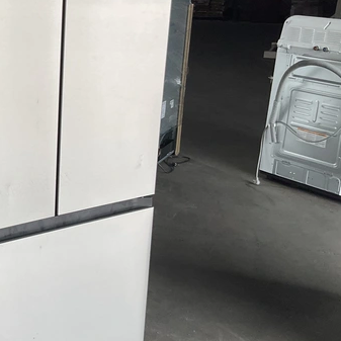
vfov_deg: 30.0
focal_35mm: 57
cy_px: 141
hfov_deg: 28.0
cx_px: -11
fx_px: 635
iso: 20
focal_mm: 3
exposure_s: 1/241
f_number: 1.8
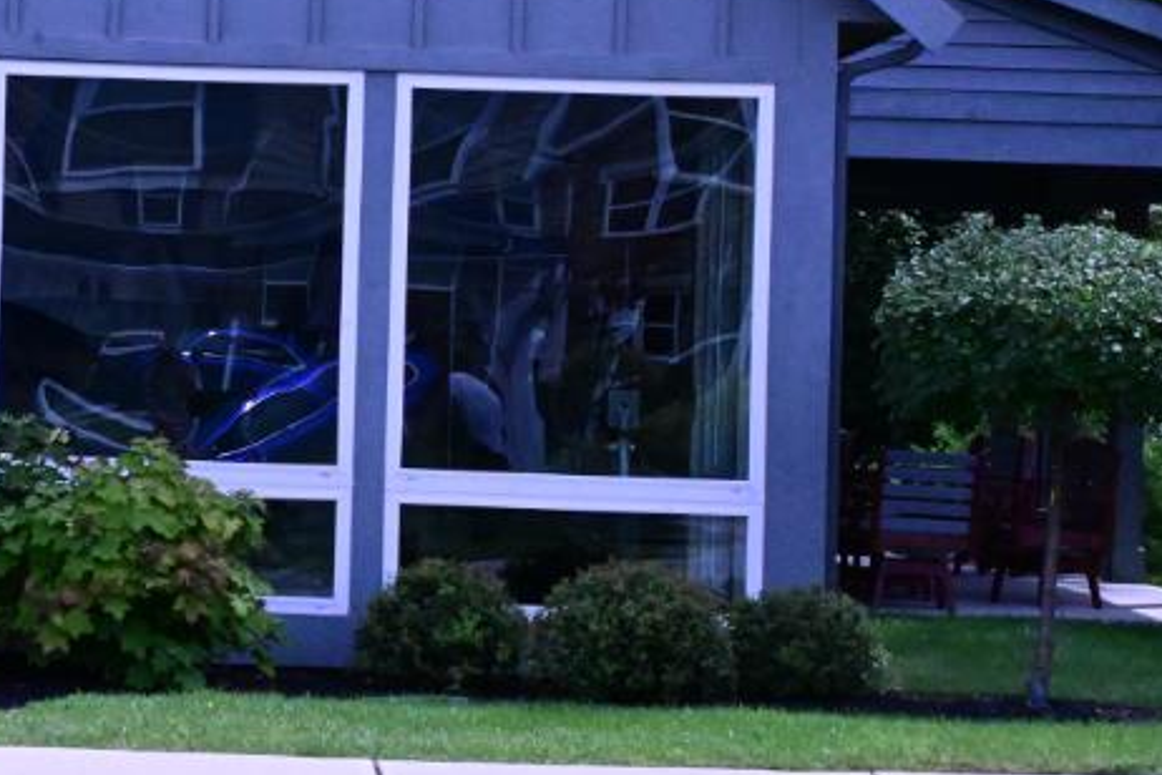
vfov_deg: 10.5
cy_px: 174
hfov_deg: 15.4
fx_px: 4196
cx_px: -80
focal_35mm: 130
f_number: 22
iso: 6400
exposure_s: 1/1600
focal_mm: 40
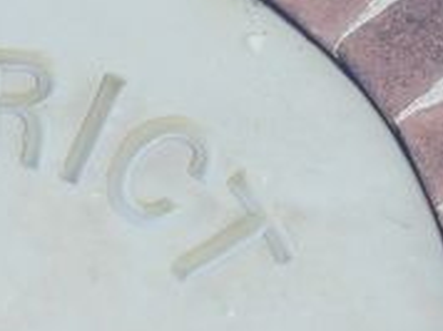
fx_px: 20883
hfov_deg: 1.2
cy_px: 426
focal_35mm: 1634
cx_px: -12
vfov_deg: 0.9
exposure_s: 1/100
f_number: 4.2
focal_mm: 65.2
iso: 146
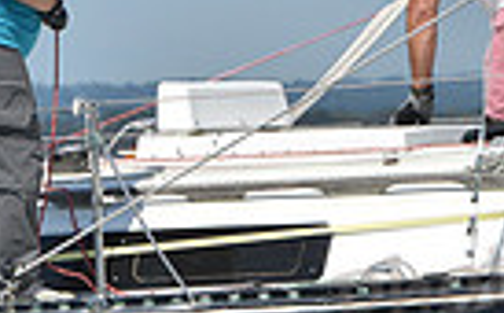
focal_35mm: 735
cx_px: 143
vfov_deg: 1.8
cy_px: 112
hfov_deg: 2.9
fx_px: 10075
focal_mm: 170
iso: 320
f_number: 9
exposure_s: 1/1250
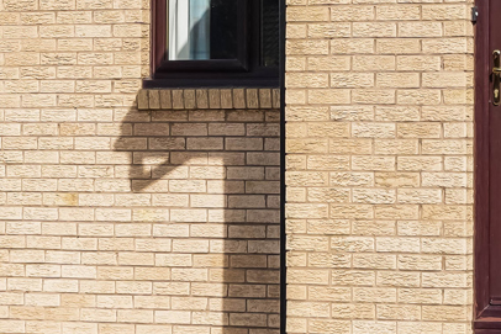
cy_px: -146
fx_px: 2869
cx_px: 387
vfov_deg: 6.6
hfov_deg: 10.0
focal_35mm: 206
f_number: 5.6
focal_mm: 33.5
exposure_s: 1/250
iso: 100
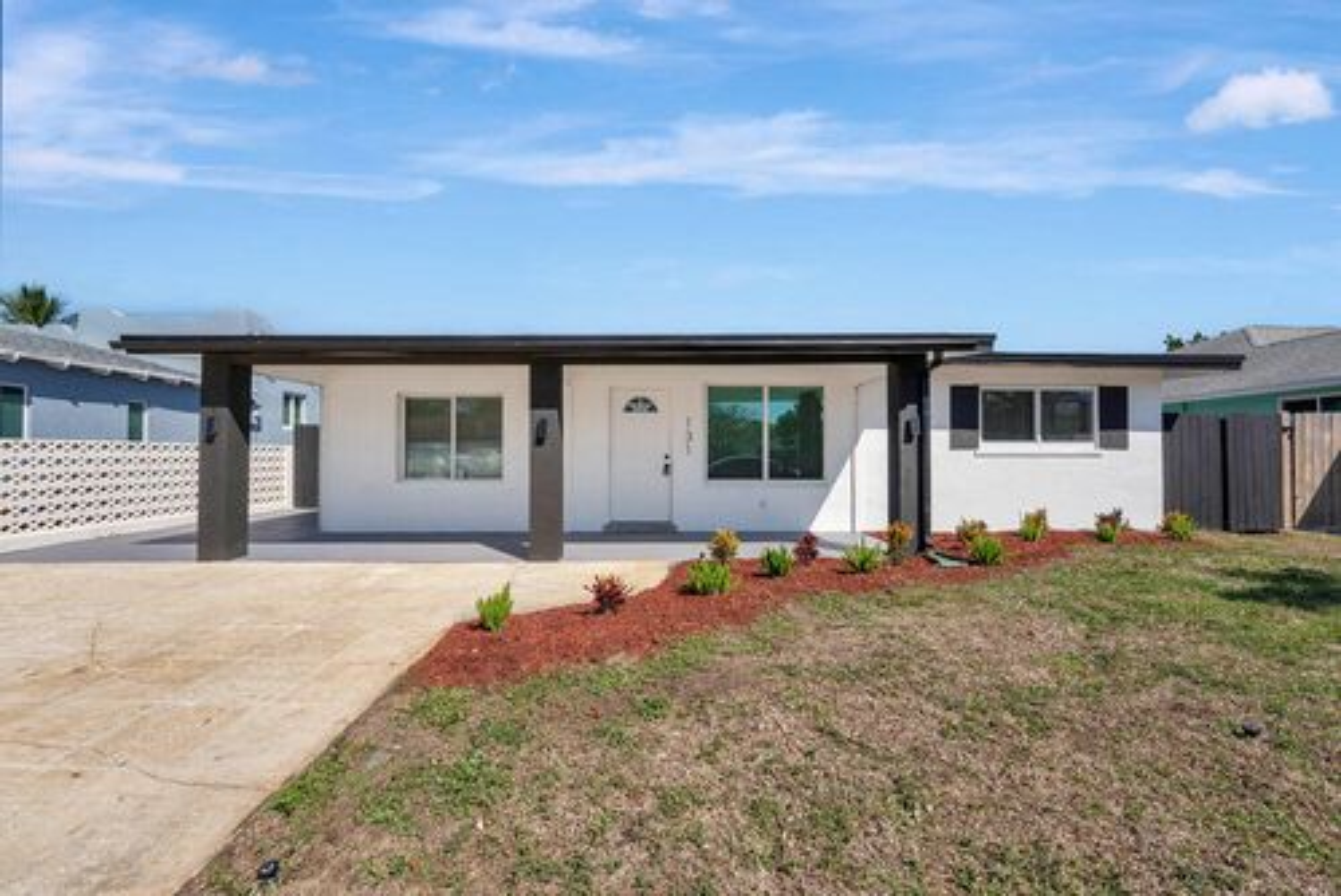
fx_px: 522
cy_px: 448
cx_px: 670
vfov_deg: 81.3
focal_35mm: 14
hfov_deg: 104.2
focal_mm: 14
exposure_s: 1/200
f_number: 10
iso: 100
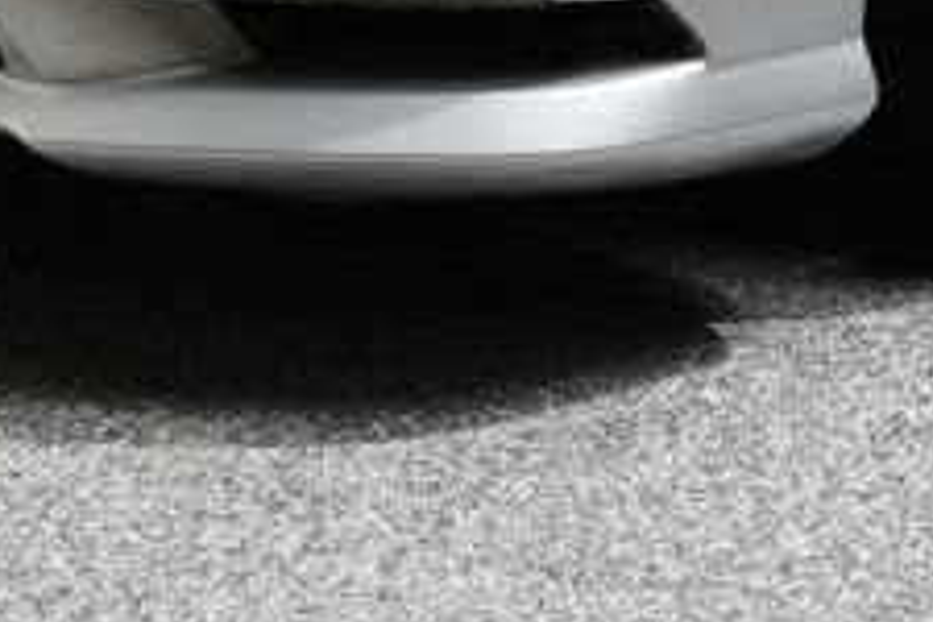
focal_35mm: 196
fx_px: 5079
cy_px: -763
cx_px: 1203
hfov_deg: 10.3
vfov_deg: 6.7
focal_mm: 29
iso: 100
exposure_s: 1/160
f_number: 13
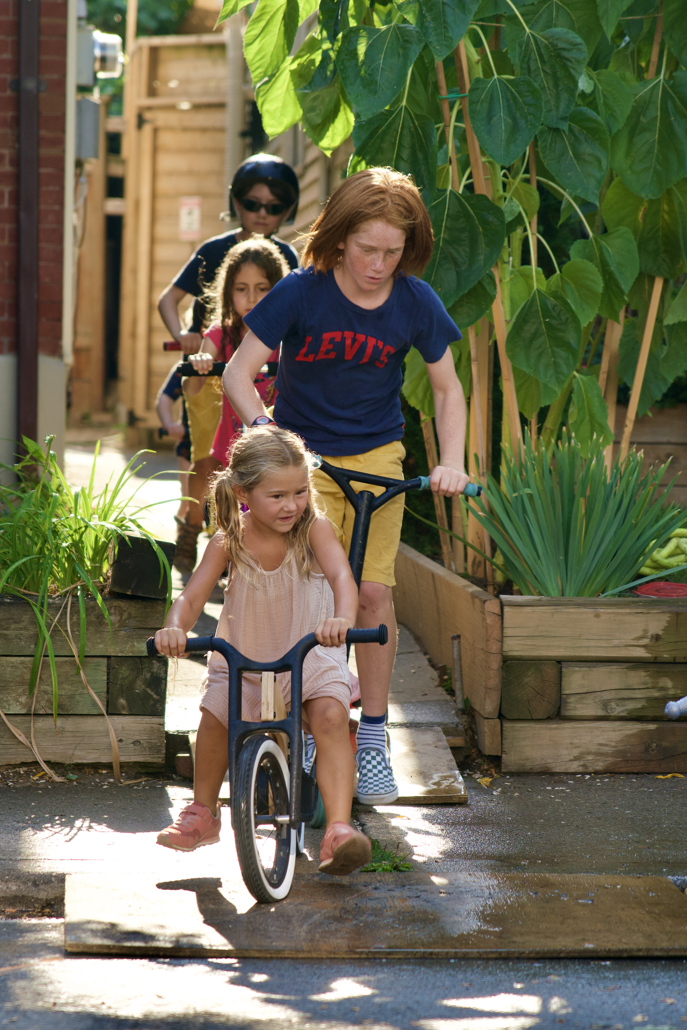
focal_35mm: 105
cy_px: 515
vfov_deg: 19.5
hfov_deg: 13.0
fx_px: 3005
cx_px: 344
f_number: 4
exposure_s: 1/250
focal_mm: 105
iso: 250
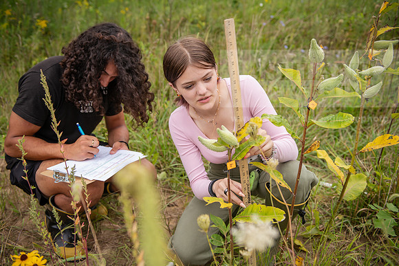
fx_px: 388
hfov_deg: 54.4
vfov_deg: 37.9
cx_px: 200
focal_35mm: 35
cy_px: 133
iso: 80
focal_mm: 35
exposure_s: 1/320
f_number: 3.2
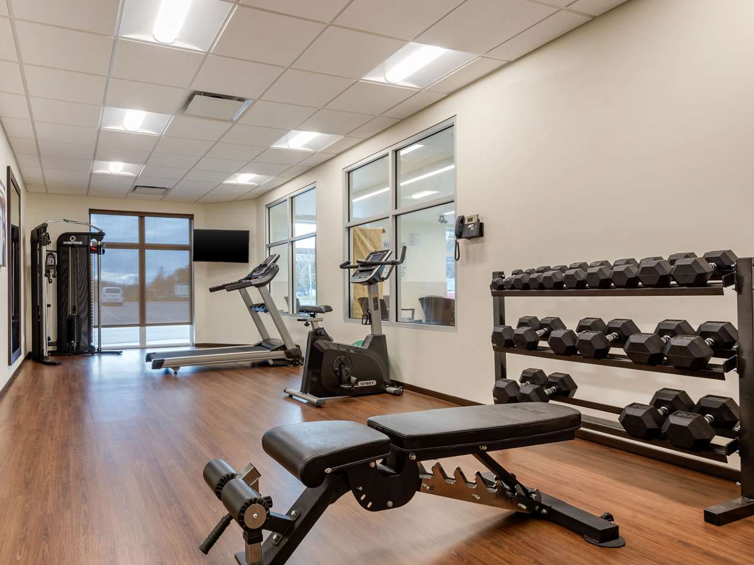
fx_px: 392
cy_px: 290
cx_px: 354
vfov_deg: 71.6
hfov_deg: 87.7
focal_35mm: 18
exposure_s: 1/15
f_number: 11
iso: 400
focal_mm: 16
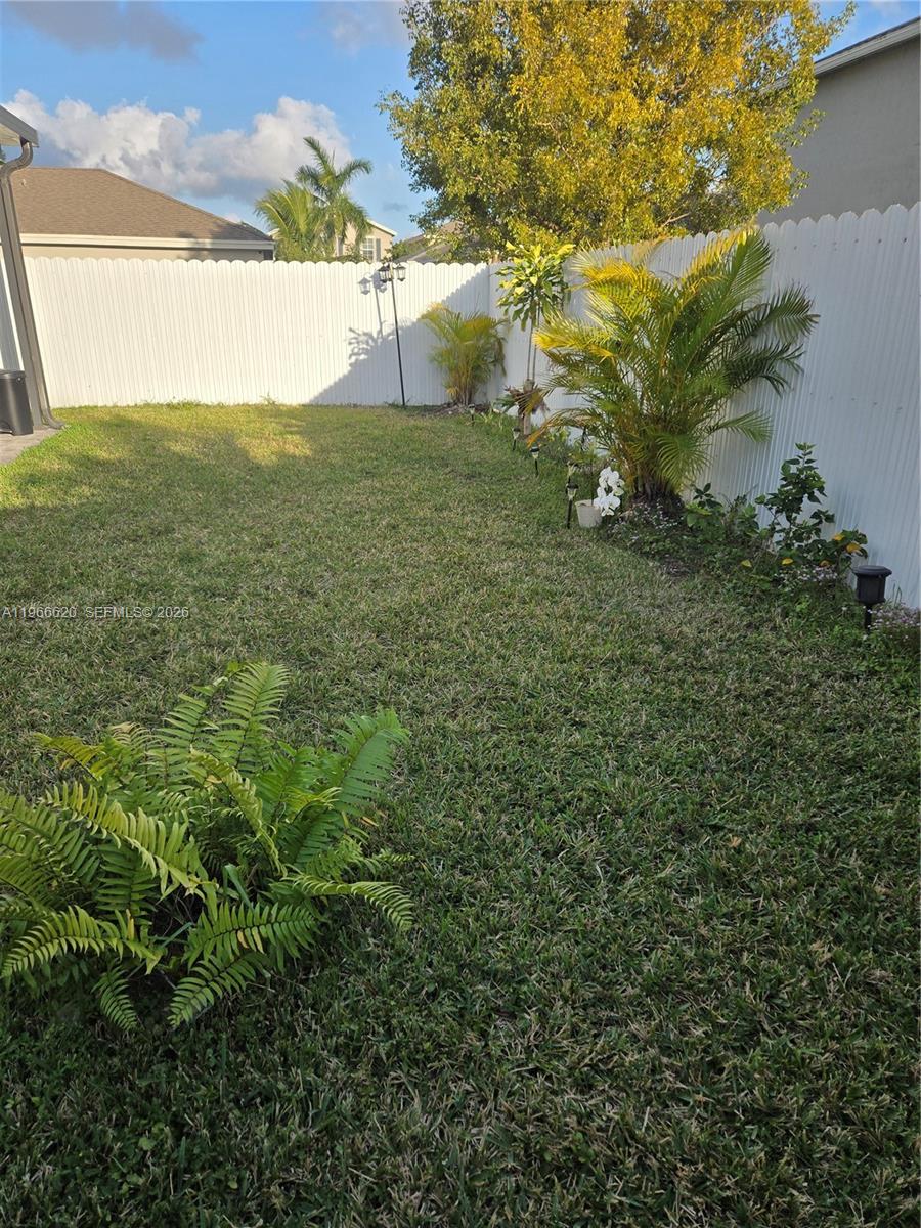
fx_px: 816
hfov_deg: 58.9
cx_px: 460
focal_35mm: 23
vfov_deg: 73.9
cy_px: 614
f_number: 1.8
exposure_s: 1/2921
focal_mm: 5.4
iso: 50
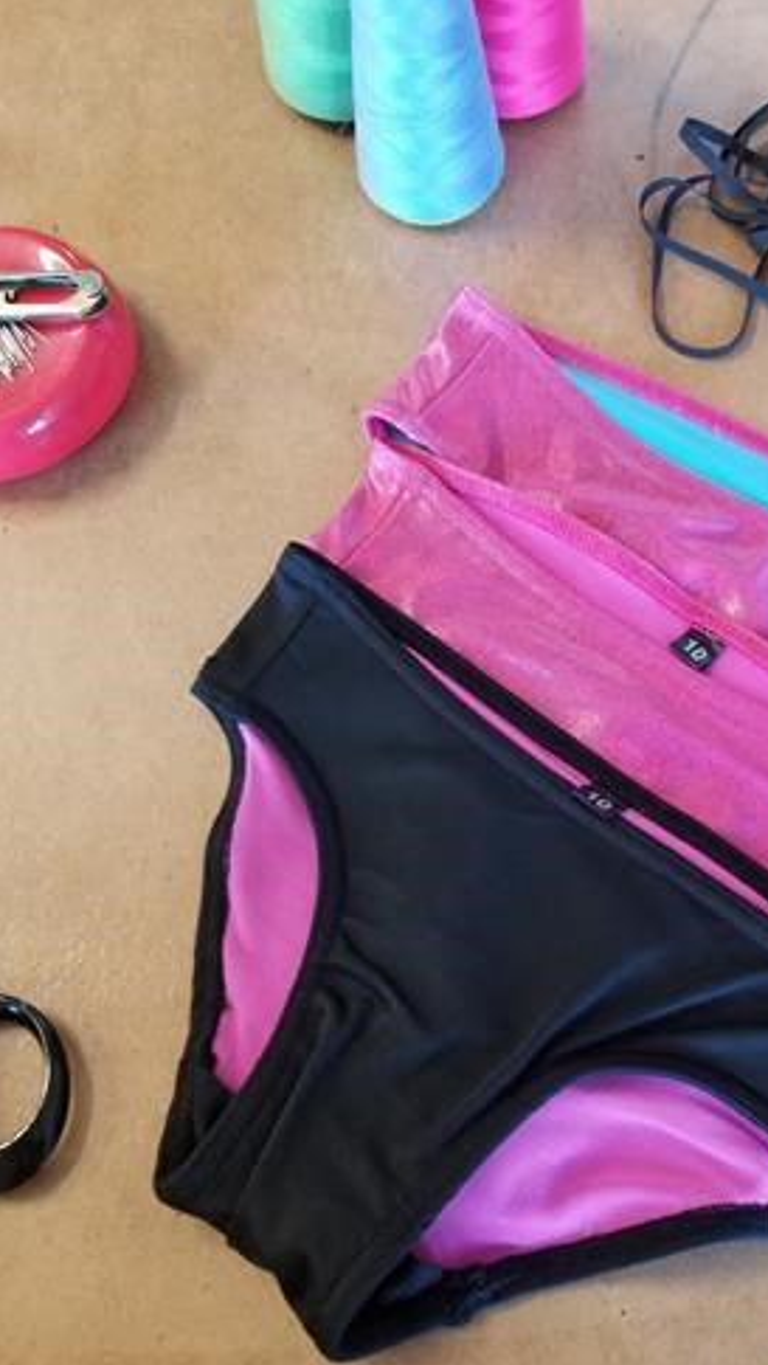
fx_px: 1375
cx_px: 546
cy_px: 681
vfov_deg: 52.8
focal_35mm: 38
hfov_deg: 30.8
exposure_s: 1/30
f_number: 1.7
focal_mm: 4.25
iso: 250
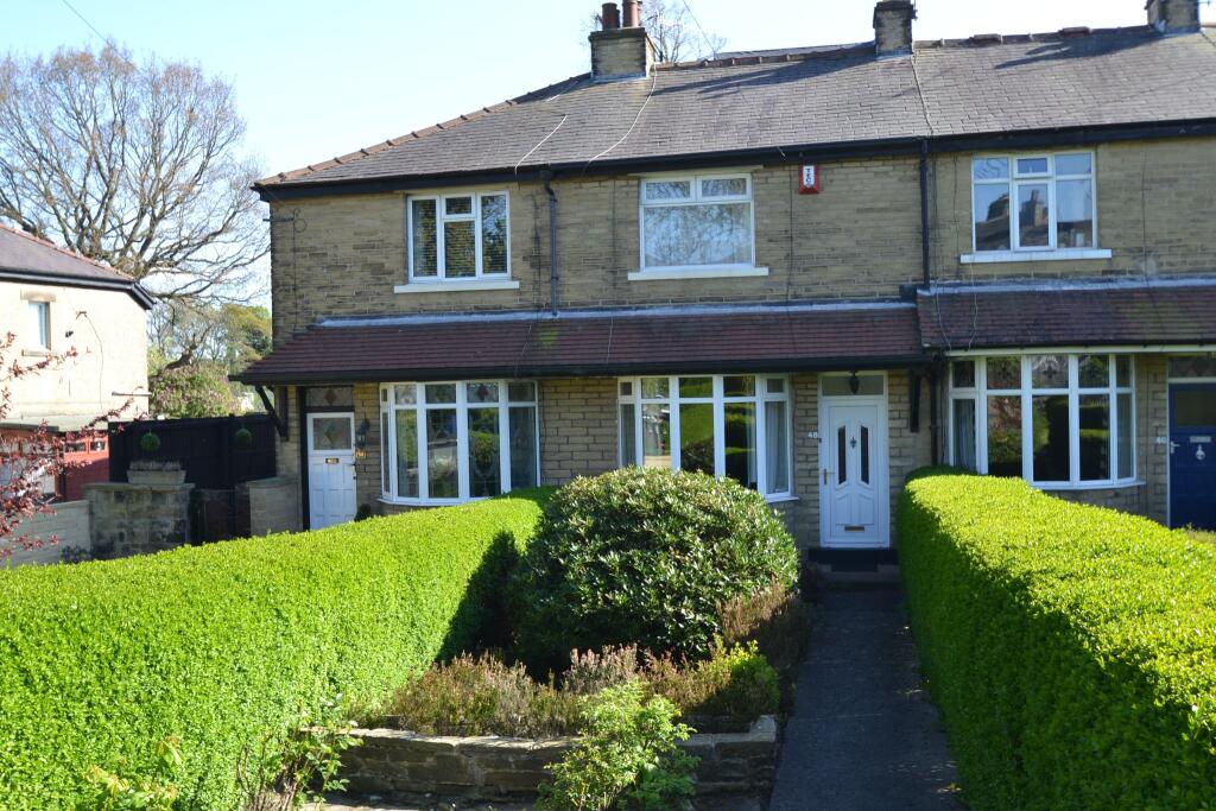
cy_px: 406
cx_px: 608
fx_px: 1115
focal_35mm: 33
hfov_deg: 57.2
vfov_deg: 40.0
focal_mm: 22
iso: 140
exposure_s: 1/125
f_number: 5.6
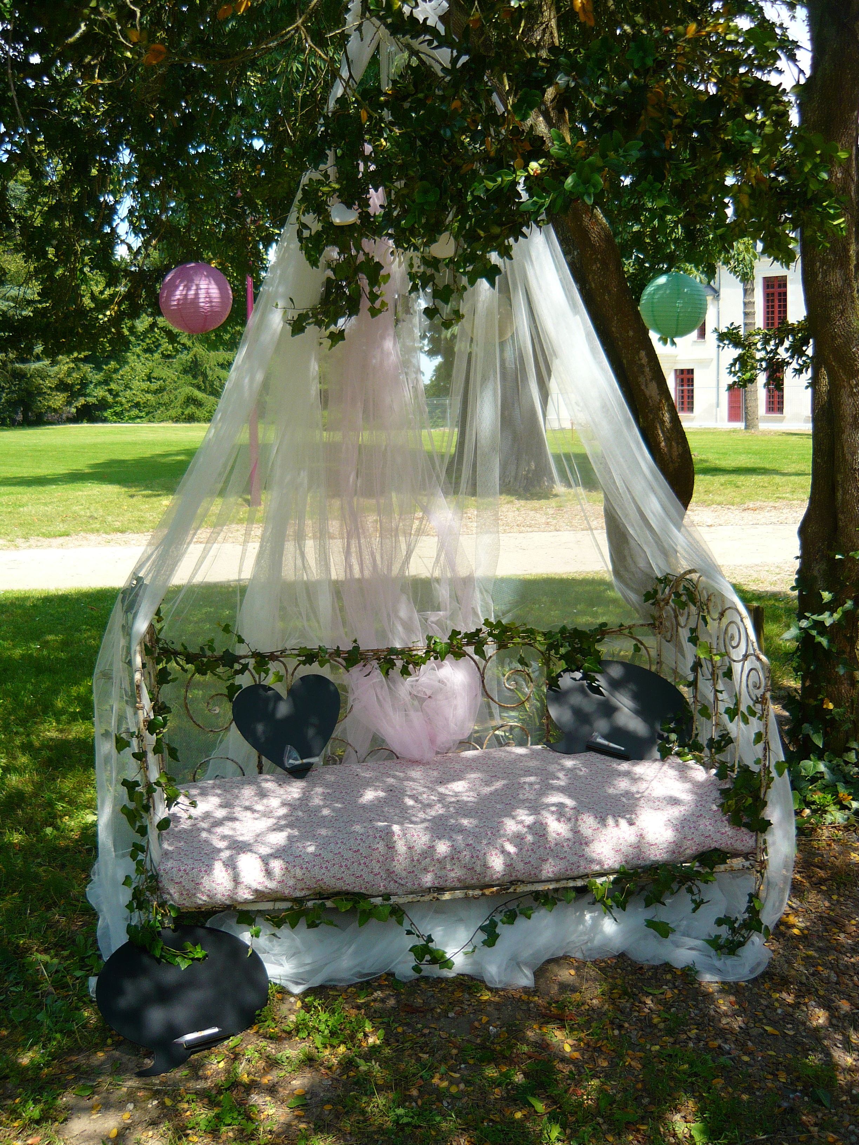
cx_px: 430
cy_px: 572
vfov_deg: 55.4
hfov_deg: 42.9
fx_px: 1092
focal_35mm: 33
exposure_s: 1/500
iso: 100
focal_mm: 5.5
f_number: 2.8
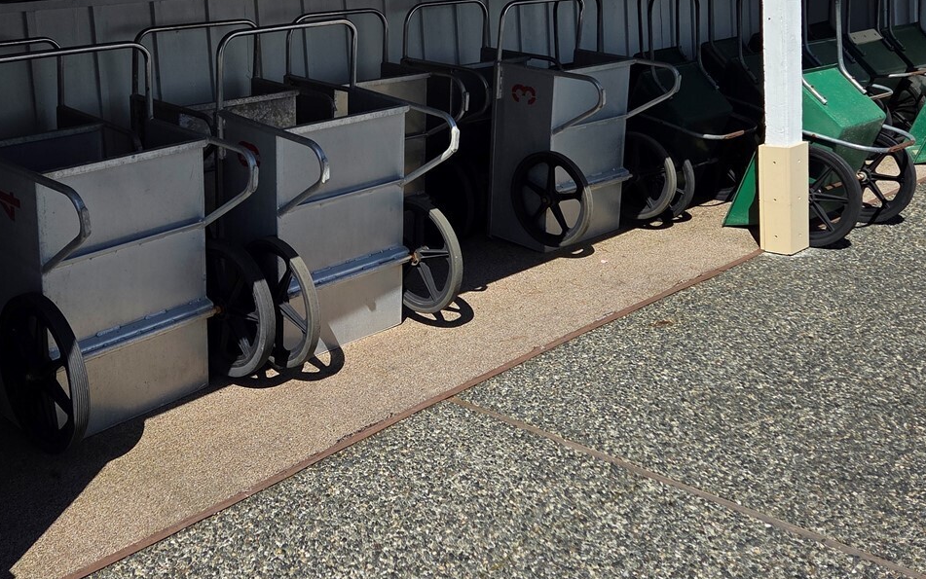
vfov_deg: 30.3
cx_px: 368
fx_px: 1035
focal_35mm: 41
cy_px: 94
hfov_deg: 47.9
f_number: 1.8
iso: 80
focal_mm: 5.4
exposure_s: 1/7328
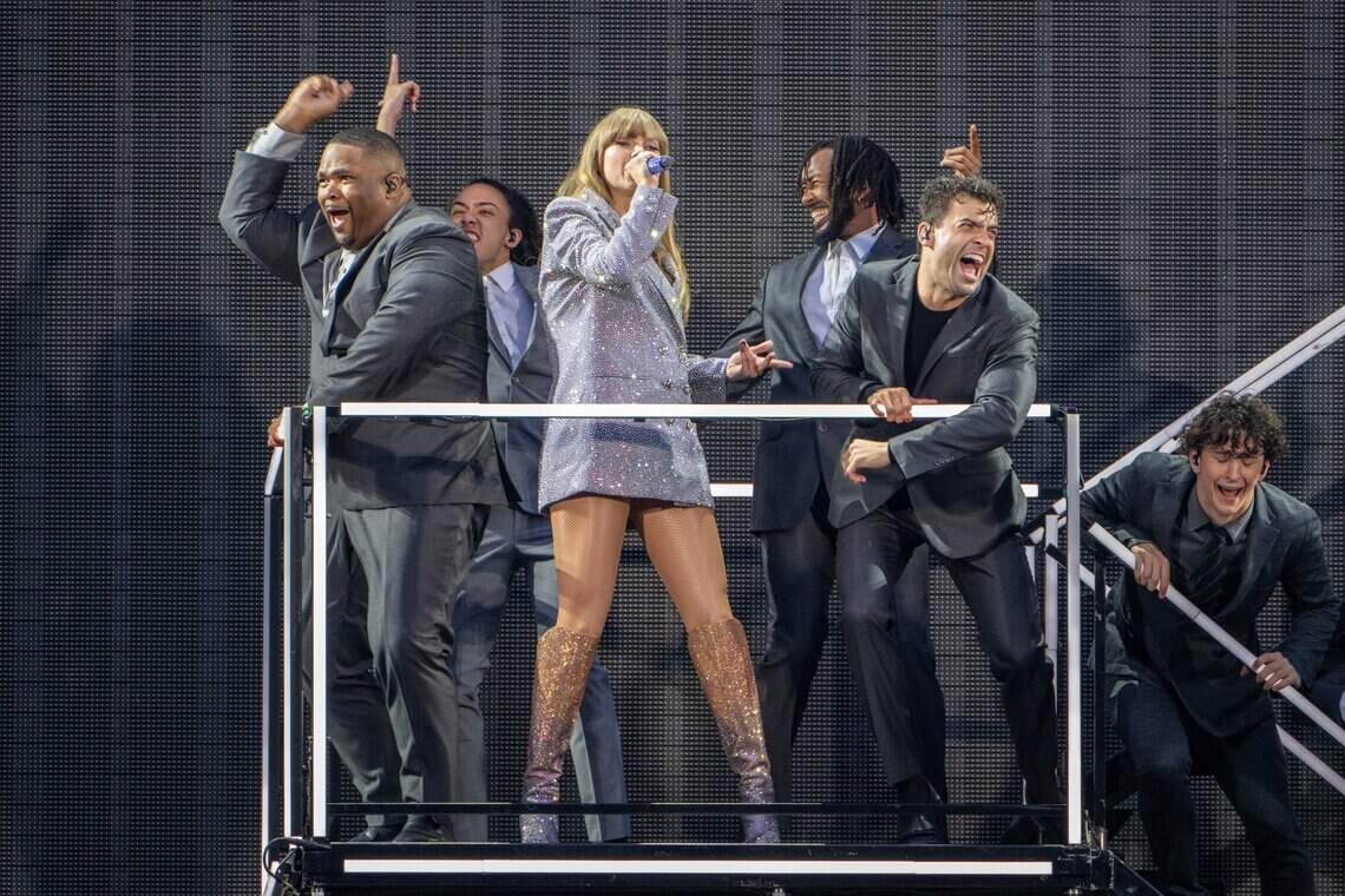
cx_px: 672
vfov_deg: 2.5
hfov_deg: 3.7
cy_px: 448
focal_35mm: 560
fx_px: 20921
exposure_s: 1/400
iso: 2000
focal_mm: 560
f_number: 6.3
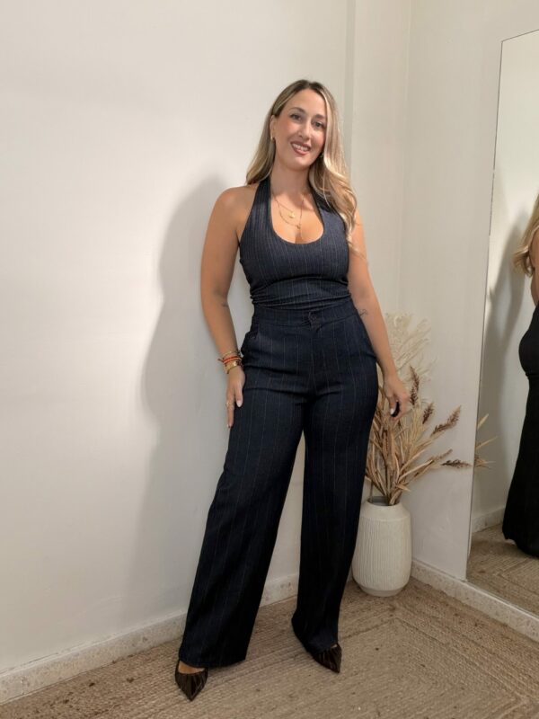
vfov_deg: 60.0
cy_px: 360
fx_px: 623
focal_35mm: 30
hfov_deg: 46.8
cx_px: 270
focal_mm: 2.71
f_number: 1.9
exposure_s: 1/50
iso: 64
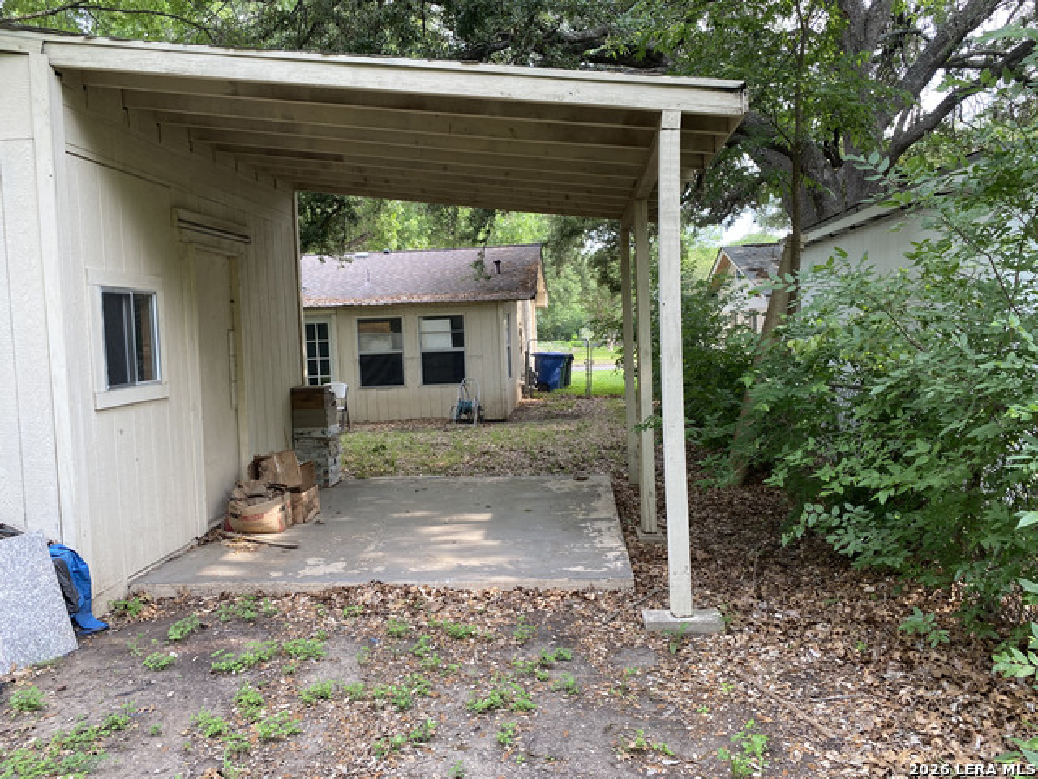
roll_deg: +4.0
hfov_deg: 67.3
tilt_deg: -0.6
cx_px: 519
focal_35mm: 26
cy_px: 390
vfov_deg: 53.1
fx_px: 780
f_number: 1.8
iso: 32
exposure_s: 1/127
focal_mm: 4.25
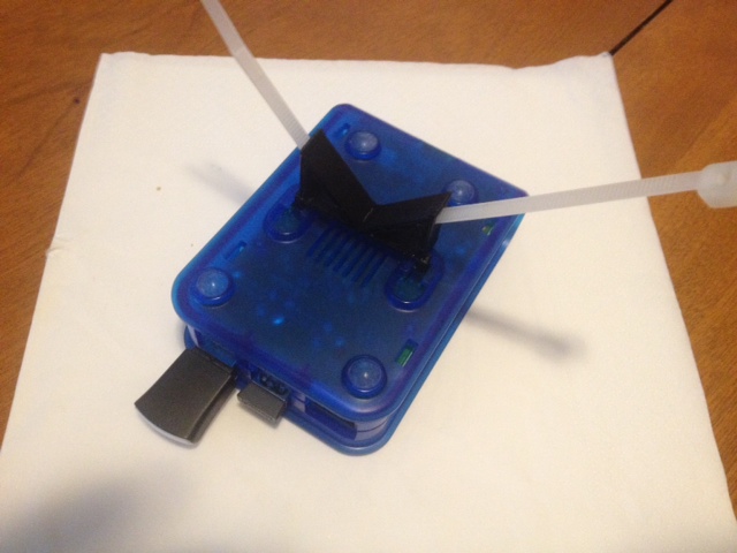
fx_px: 745
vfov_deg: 40.7
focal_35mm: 35
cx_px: 368
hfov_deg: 52.6
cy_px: 276
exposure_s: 1/20
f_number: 2.4
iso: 400
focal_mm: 4.28
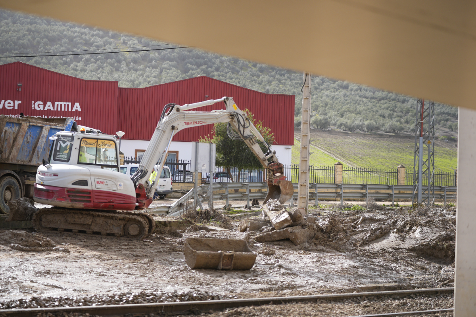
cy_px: 158
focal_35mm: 81
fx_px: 1071
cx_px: 238
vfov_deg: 16.9
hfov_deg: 25.1
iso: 250
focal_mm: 81
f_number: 2.8
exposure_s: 1/2000
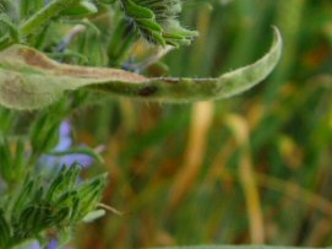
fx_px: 1035
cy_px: 114
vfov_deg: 13.7
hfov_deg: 17.4
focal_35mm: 108
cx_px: -70
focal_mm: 6.6
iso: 80
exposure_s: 1/60
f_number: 3.5
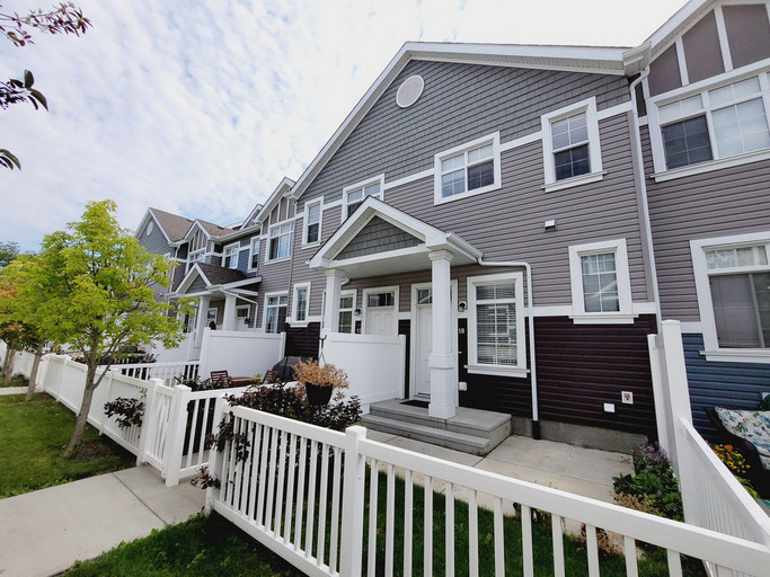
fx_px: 289
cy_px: 288
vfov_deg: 89.9
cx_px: 385
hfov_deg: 106.2
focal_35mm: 13
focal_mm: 2.2
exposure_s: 1/2410
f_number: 2.2
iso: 64
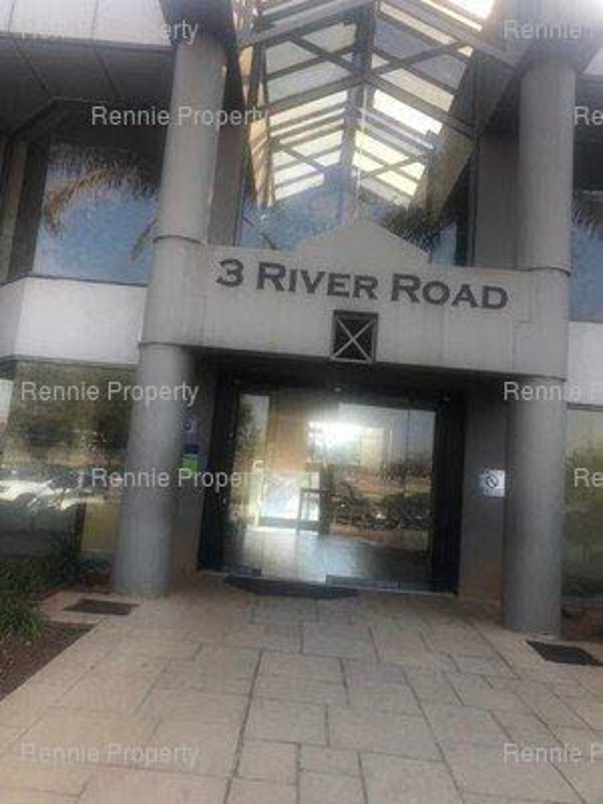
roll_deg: -3.9
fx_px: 650
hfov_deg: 49.7
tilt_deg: +9.0
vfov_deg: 63.4
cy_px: 402
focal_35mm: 28
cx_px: 302
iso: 20
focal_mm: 3.99
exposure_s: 1/267
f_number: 1.8
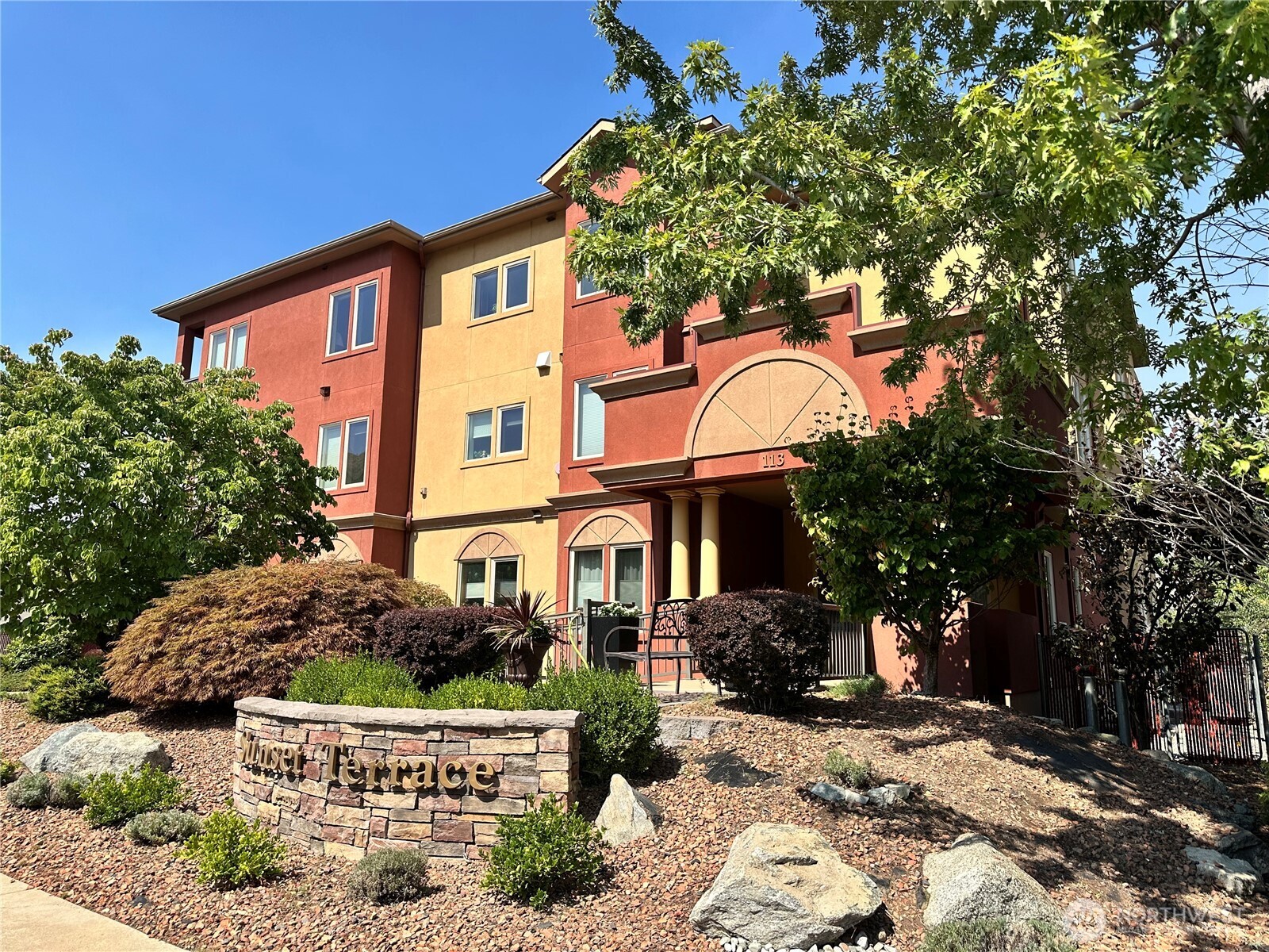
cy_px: 476
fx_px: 880
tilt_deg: +10.6
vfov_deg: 56.8
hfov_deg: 71.6
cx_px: 634
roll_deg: -1.8
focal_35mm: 24
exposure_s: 1/3597
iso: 80
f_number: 1.78
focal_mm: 6.86
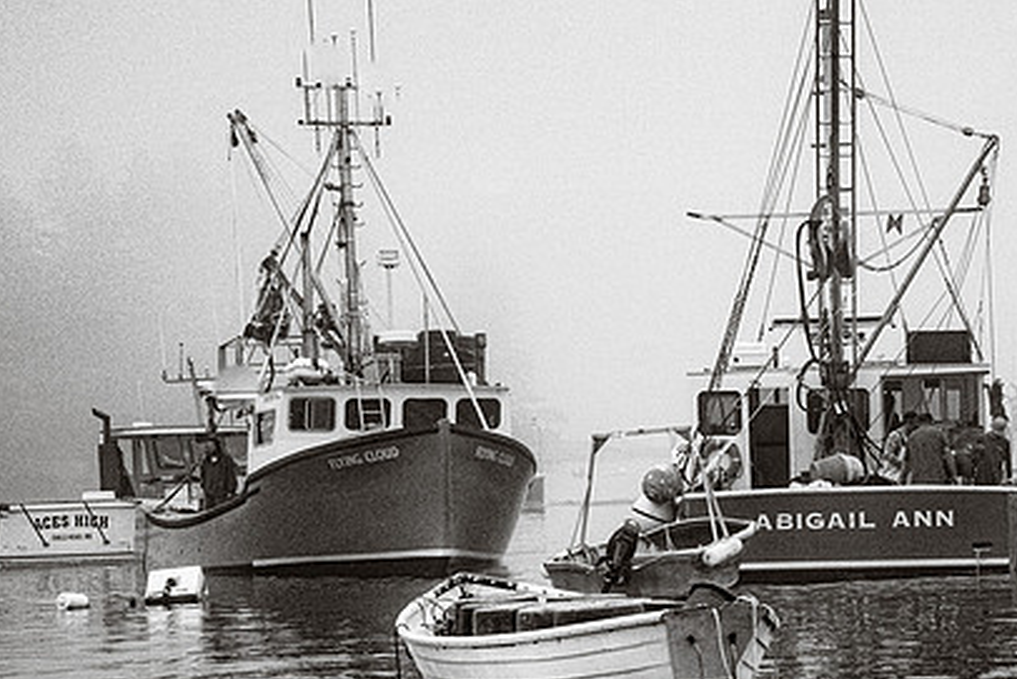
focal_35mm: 175
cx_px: 654
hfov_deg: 11.7
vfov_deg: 7.9
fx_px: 4945
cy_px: 383
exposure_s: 1/4000
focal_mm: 105
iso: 500
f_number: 5.6
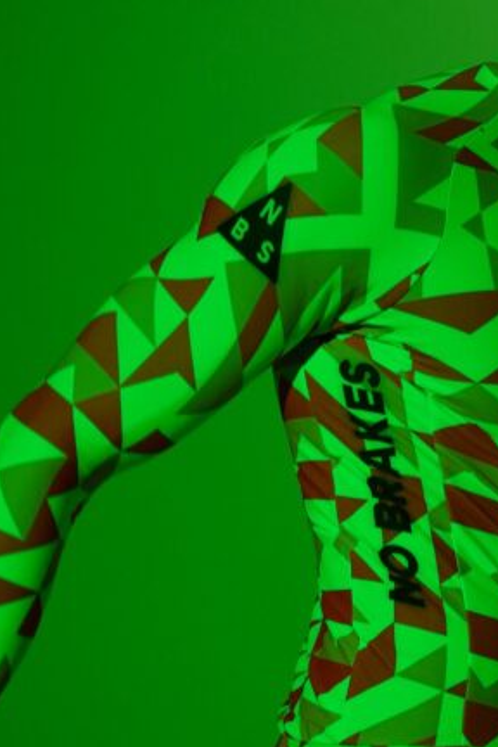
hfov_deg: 13.3
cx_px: 418
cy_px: 443
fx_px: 2116
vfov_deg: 20.0
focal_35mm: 102
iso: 2500
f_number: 6.3
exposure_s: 1/160
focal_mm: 43
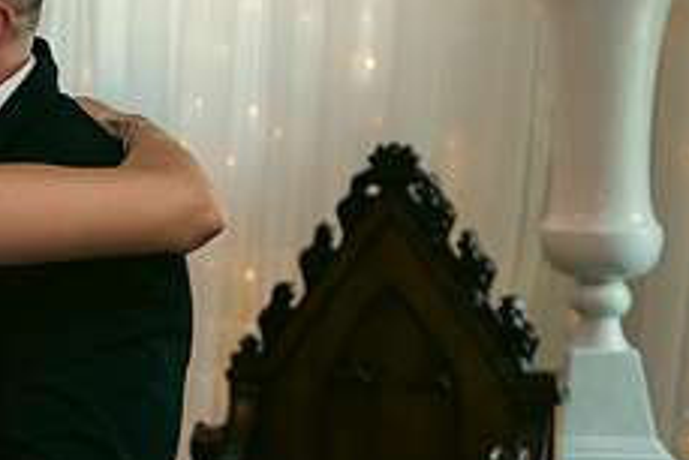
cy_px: 218
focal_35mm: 114
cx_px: -141
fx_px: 2183
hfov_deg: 17.1
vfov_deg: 12.0
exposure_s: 1/160
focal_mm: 45
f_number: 3.5
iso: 1250
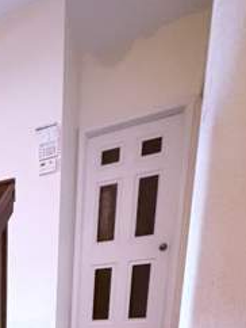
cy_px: 408
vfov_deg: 36.5
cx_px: -58
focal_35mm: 37
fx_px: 350
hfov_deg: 31.6
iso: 800
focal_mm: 2.22
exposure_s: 1/30
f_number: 2.2
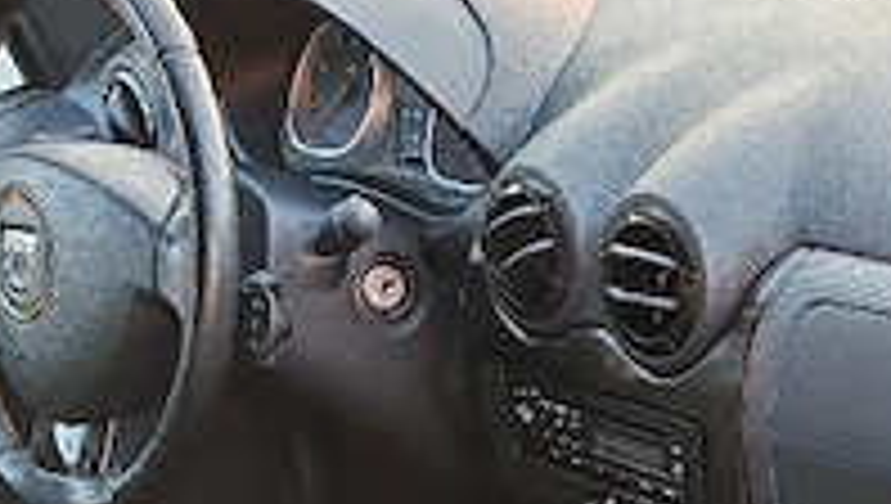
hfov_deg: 23.0
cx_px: 868
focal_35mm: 89
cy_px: 868
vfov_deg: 12.6
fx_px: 2106
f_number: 1.9
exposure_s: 1/100
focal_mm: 6.12
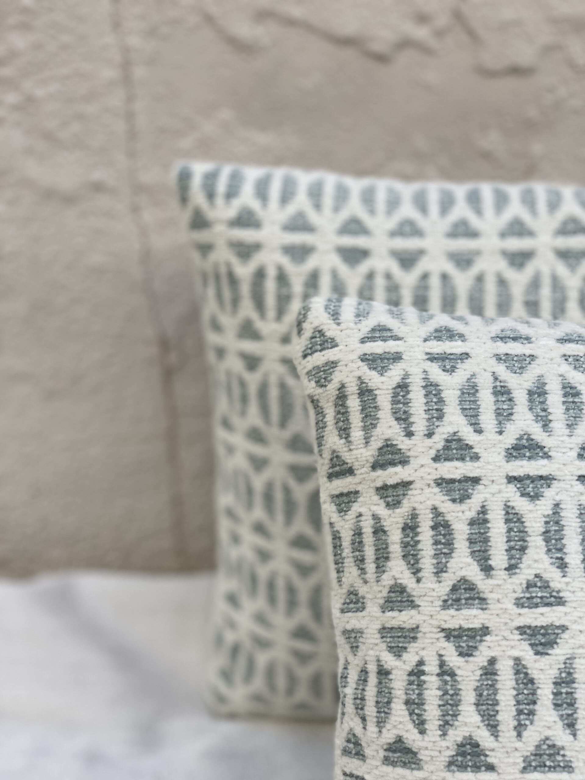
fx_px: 1172
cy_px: 390
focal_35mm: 52
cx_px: 292
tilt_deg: -21.5
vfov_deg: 36.8
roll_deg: +1.4
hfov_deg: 28.0
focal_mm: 6
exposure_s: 1/494
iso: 20
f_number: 2
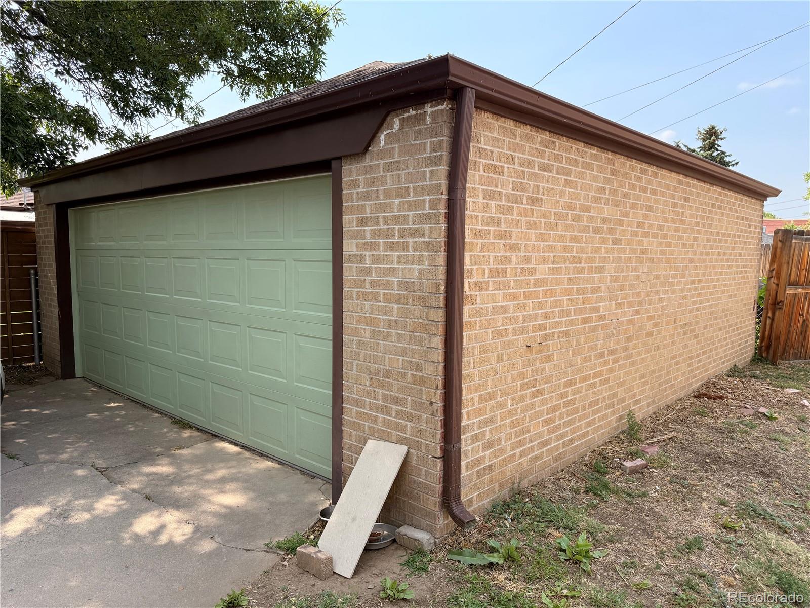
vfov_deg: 56.8
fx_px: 562
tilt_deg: -5.1
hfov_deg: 71.6
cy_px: 304
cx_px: 405
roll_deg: -0.9
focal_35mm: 24
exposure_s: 1/1855
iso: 100
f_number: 1.78
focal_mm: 6.76
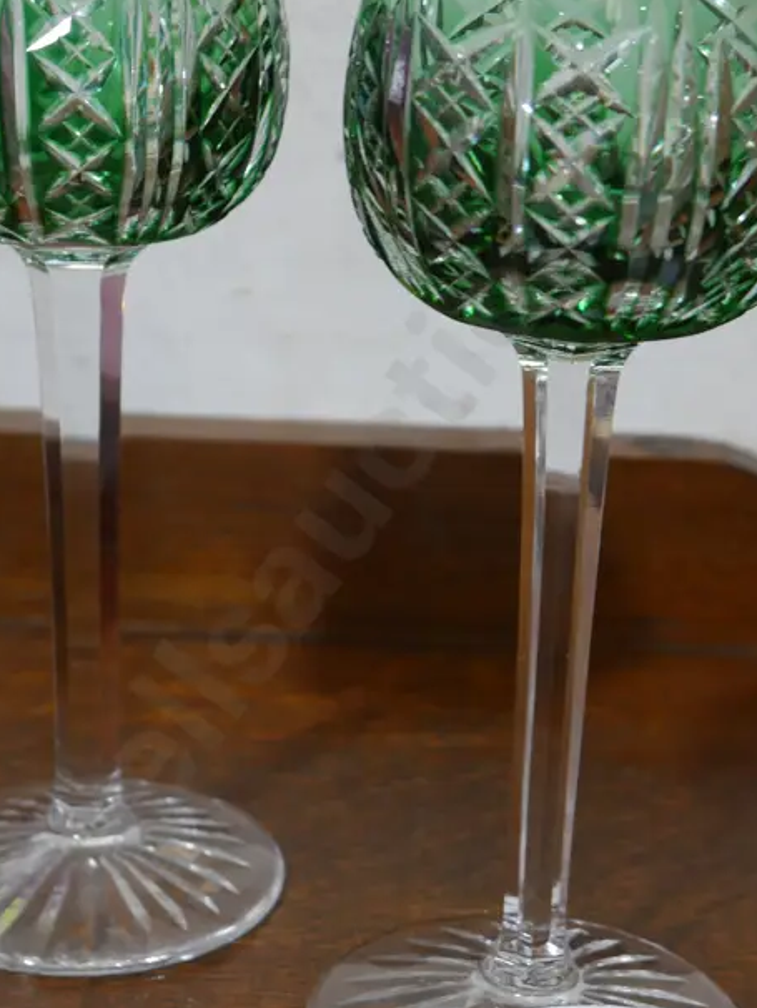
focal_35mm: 71
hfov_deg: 20.7
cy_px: 504
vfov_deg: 27.4
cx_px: 352
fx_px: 2069
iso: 640
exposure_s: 1/60
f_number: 4.6
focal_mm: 21
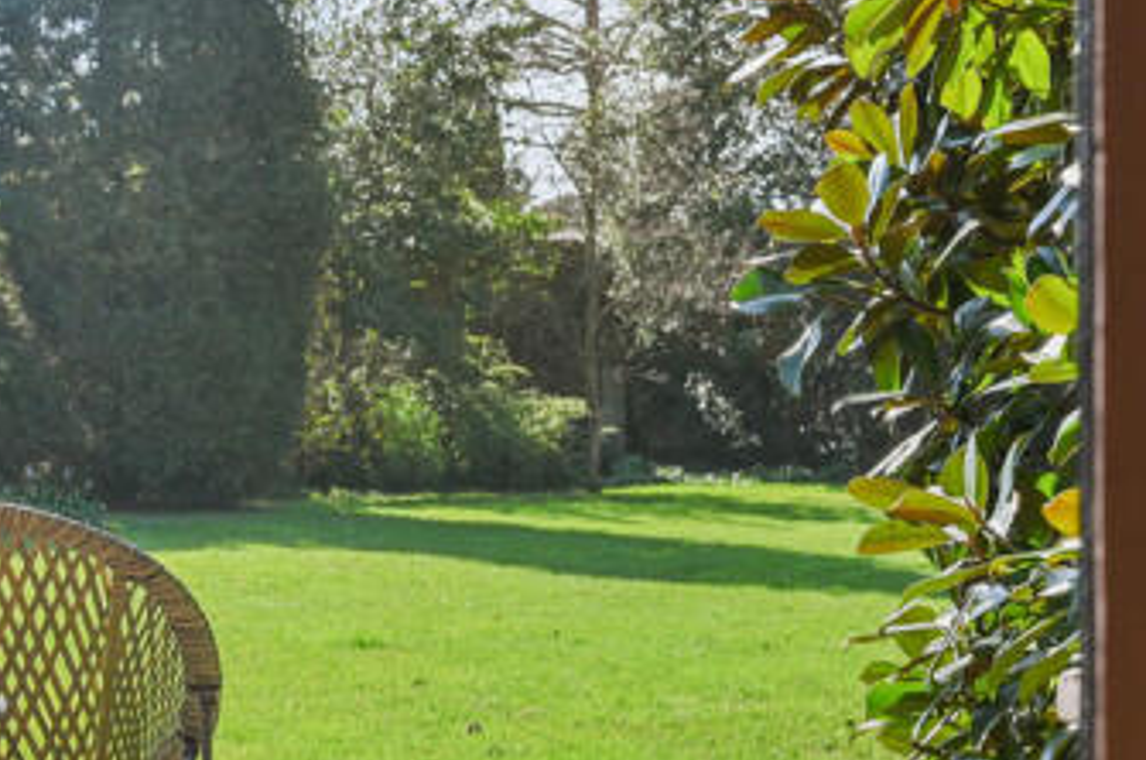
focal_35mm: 98
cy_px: 335
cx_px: 109
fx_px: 3114
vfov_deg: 13.9
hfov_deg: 20.4
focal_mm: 50
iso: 400
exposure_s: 1/80
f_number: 8
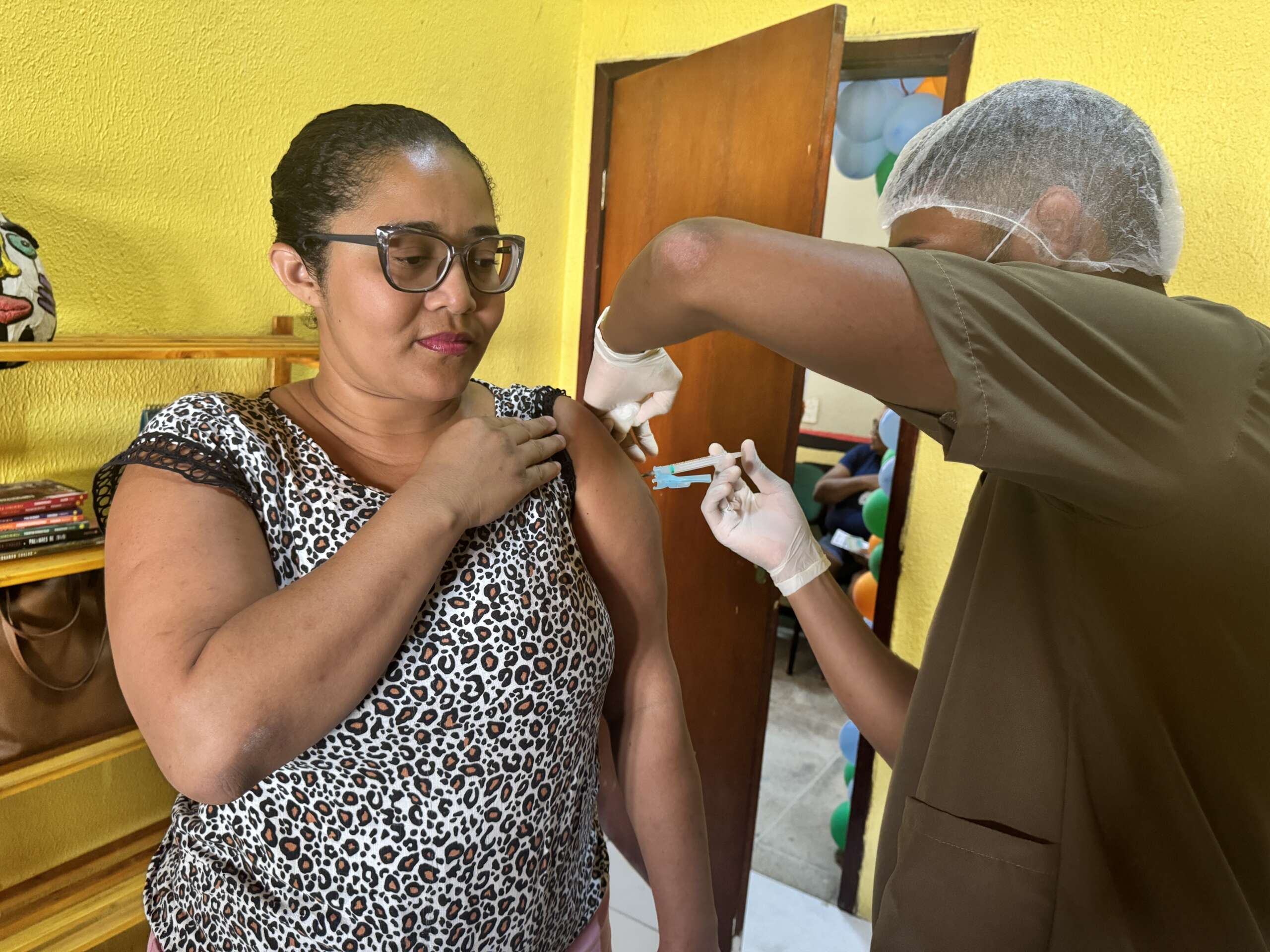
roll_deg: -5.0
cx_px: 635
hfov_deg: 71.6
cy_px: 476
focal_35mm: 24
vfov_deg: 56.8
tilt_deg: -11.7
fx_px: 881
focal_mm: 6.76
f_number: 1.78
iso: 640
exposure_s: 1/60
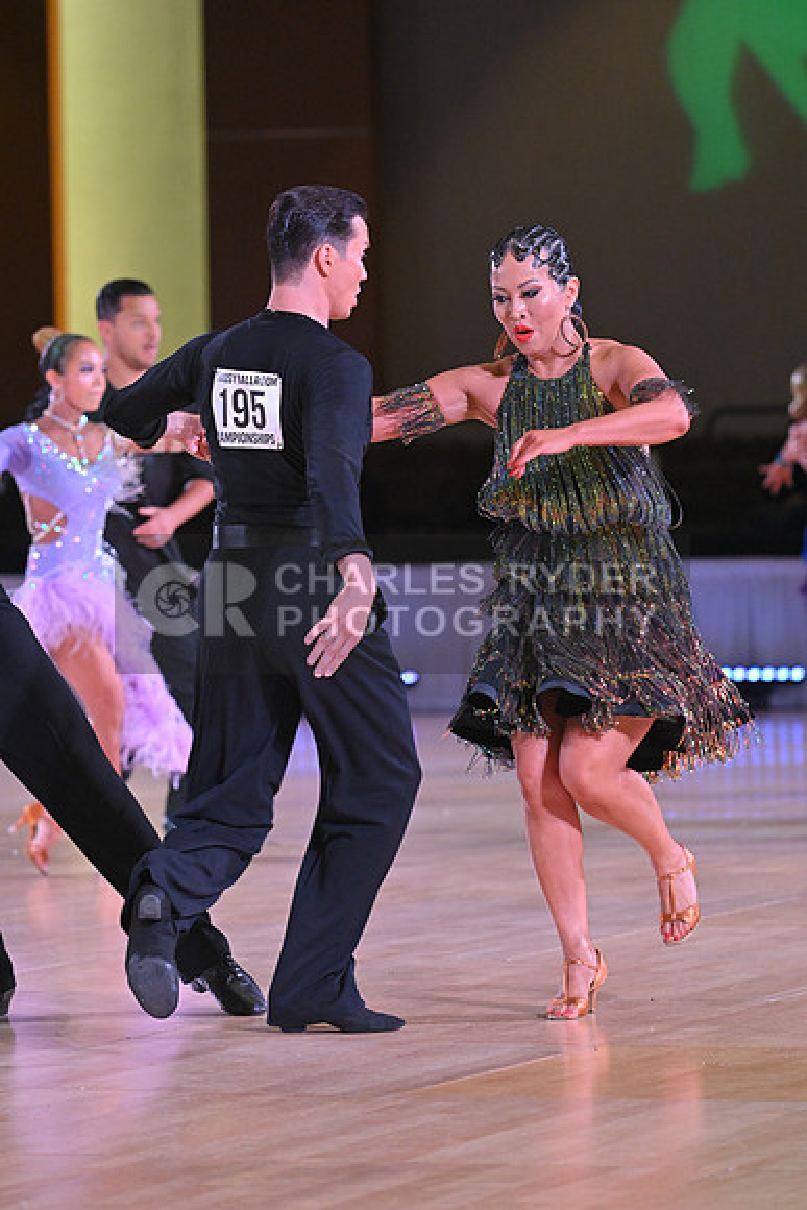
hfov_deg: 7.9
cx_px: 404
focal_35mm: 175
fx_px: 5880
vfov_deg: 11.7
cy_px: 605
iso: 4000
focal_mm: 175
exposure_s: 1/400
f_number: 5
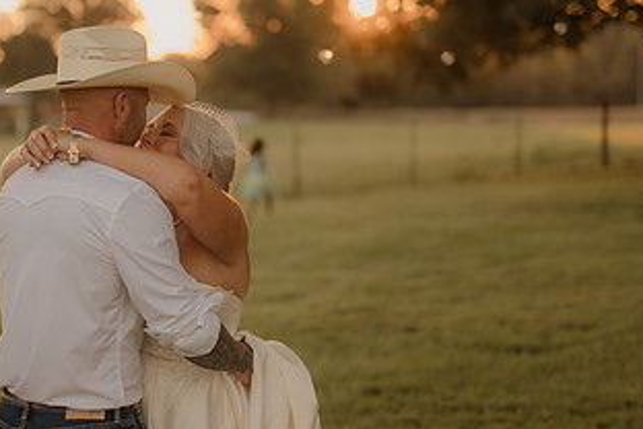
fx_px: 1661
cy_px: 185
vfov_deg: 14.7
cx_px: 165
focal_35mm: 93
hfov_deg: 21.7
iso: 200
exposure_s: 1/400
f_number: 2.8
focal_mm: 50
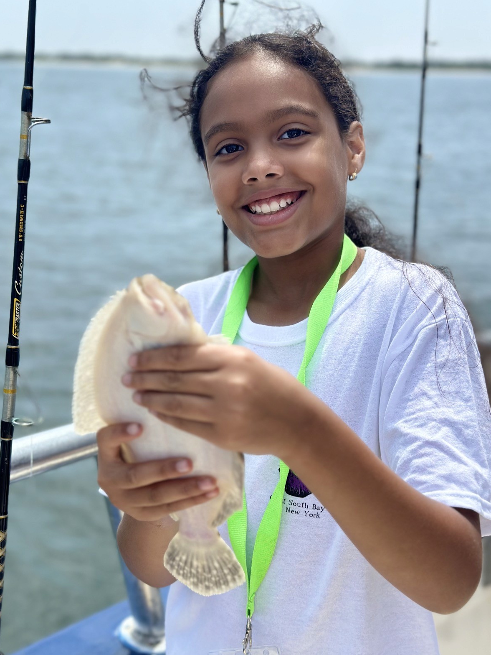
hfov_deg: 29.7
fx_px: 926
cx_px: 246
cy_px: 327
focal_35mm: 49
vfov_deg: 38.9
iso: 100
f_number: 1.78
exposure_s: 1/3597
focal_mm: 6.86
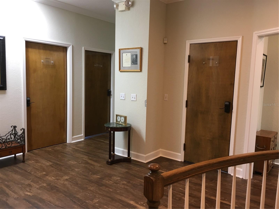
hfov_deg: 61.7
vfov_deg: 48.2
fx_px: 234
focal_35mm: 29
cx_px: 140
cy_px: 104
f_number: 2.2
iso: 80
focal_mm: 4.15
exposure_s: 1/30
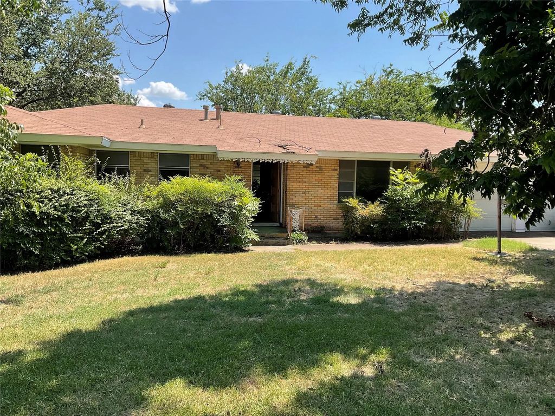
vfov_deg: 48.2
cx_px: 278
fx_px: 465
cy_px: 208
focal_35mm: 29
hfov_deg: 61.7
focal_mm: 3
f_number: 1.8
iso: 16
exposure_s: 1/1144
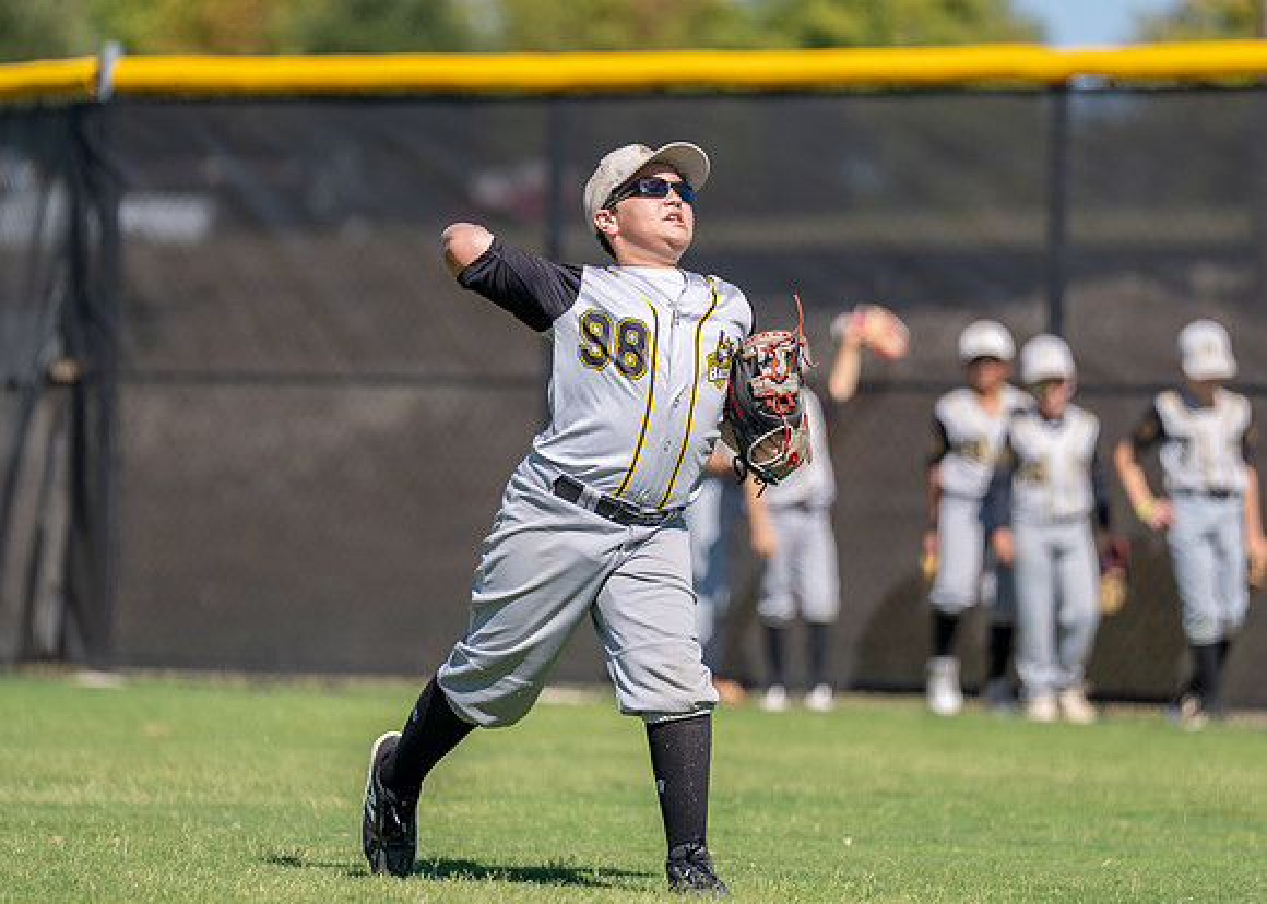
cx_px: 629
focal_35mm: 287
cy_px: 379
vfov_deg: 5.0
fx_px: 10331
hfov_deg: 7.0
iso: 100
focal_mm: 200
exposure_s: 1/2500
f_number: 2.8
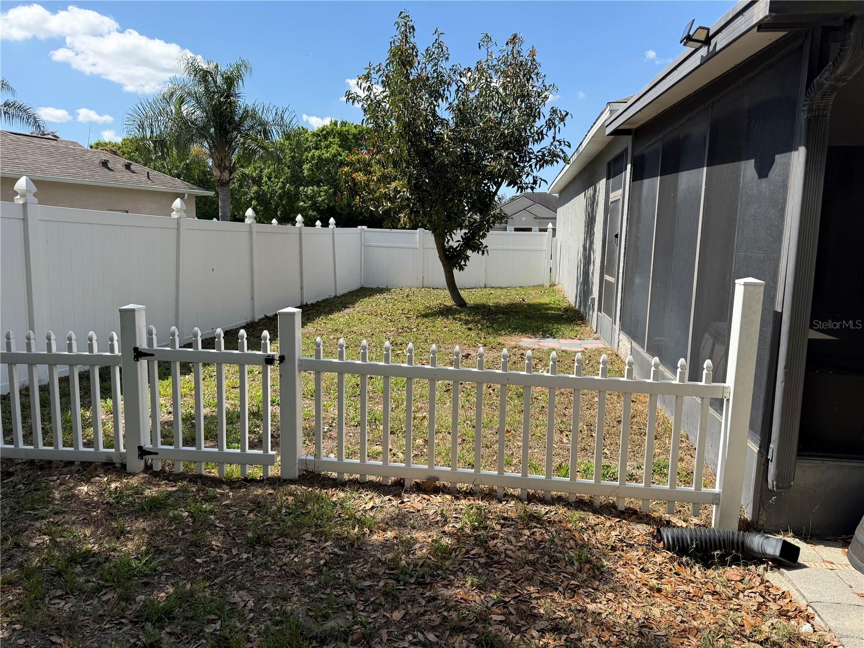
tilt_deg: -8.7
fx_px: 599
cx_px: 432
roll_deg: -0.8
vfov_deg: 56.8
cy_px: 324
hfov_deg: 71.6
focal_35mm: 24
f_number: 1.78
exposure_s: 1/3759
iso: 100
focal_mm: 6.76
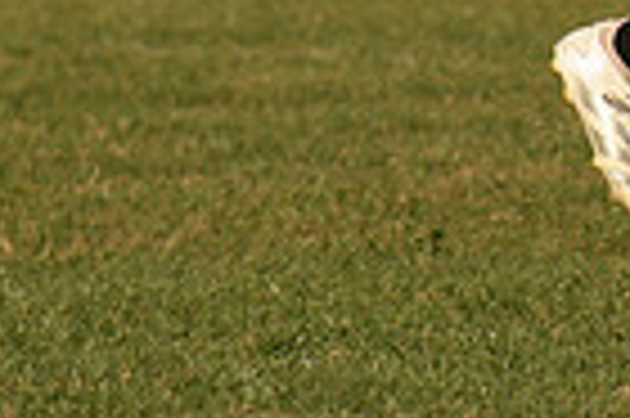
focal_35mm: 1246
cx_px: 1076
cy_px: -422
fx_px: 21779
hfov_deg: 1.7
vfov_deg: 1.1
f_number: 6.3
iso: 400
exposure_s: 1/2500
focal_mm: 200
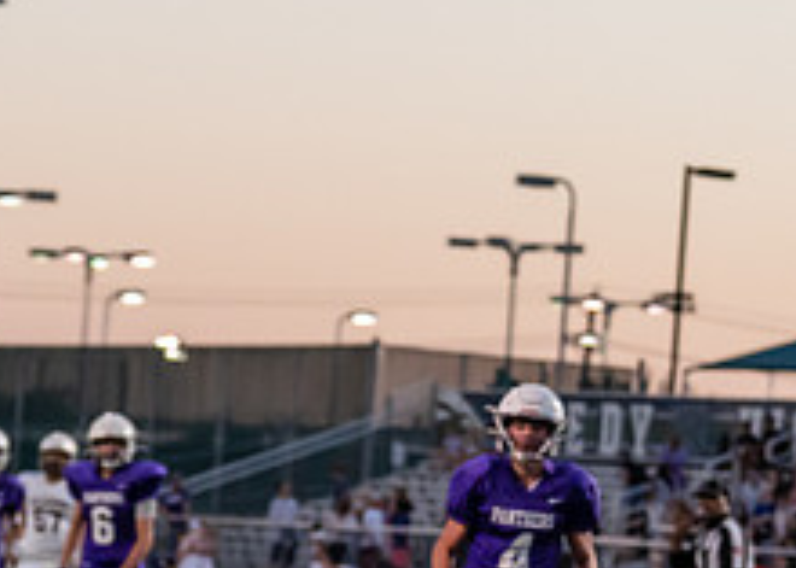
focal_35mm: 253
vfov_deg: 5.7
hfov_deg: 7.9
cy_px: 578
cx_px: -207
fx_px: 5718
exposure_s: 1/1250
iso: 2000
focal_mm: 70
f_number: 2.8
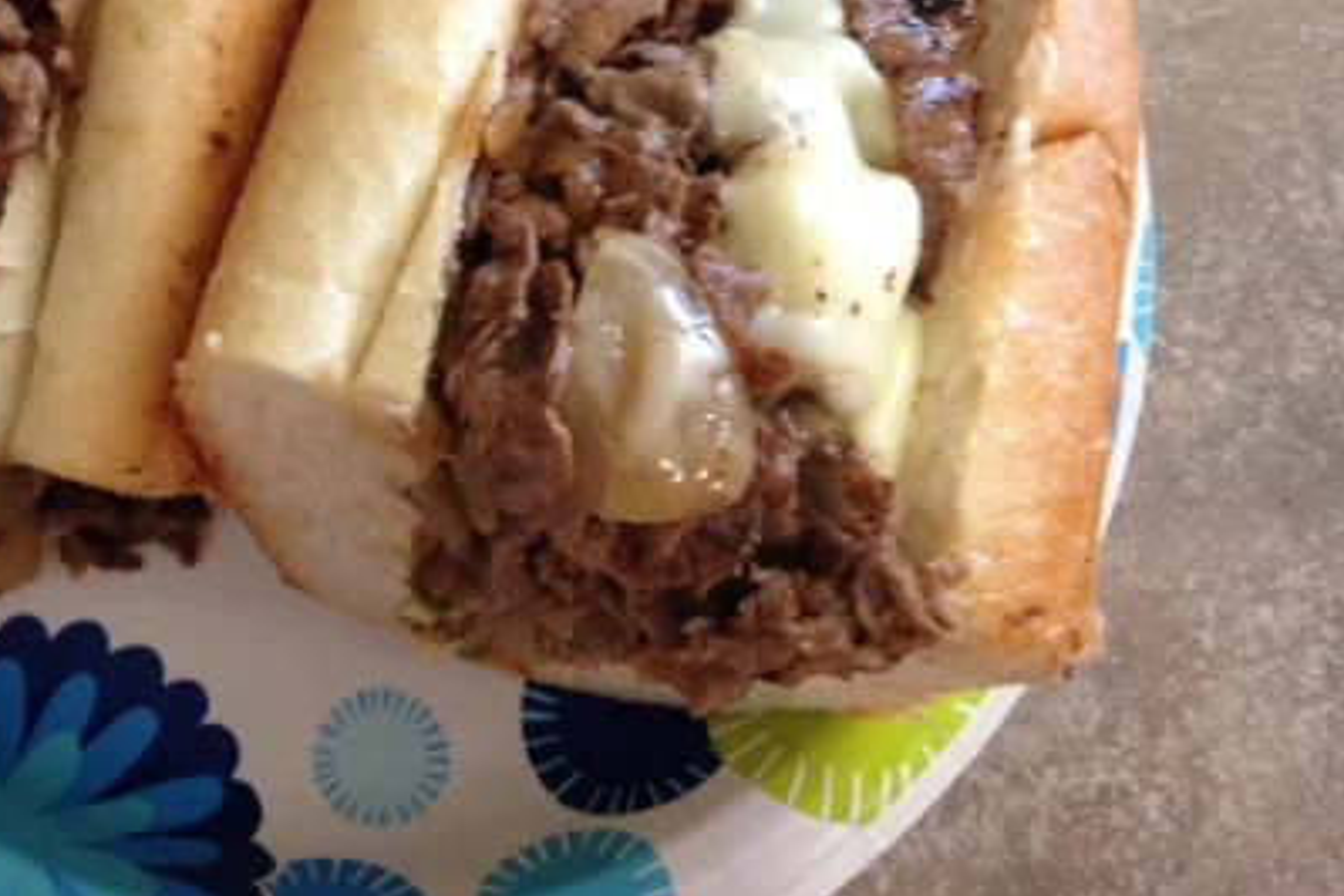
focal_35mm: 55
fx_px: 2053
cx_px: 384
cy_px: 293
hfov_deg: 35.7
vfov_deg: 24.5
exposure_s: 1/20
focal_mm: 4.12
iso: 100
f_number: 2.4
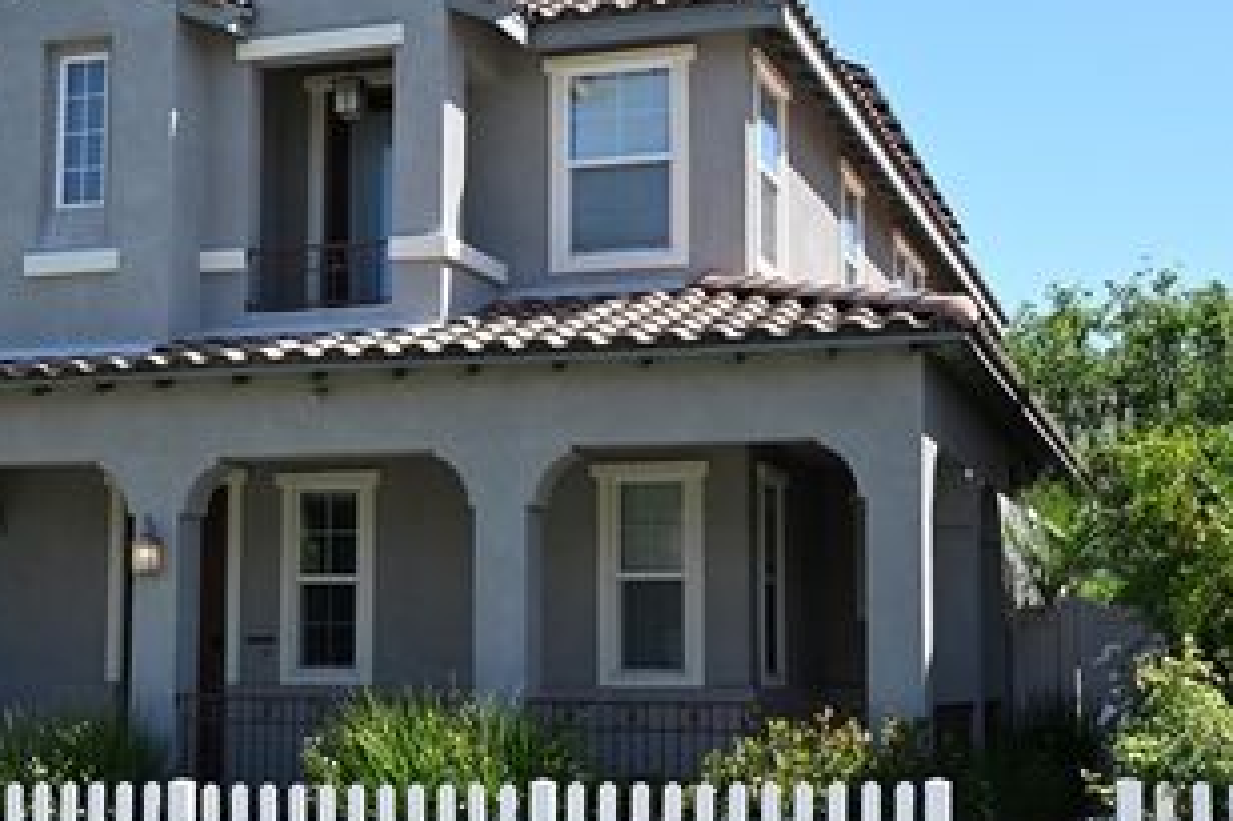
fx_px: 2054
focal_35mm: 60
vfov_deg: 22.6
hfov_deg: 33.3
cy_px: 455
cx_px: 464
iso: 400
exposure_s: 1/320
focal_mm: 37
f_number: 11
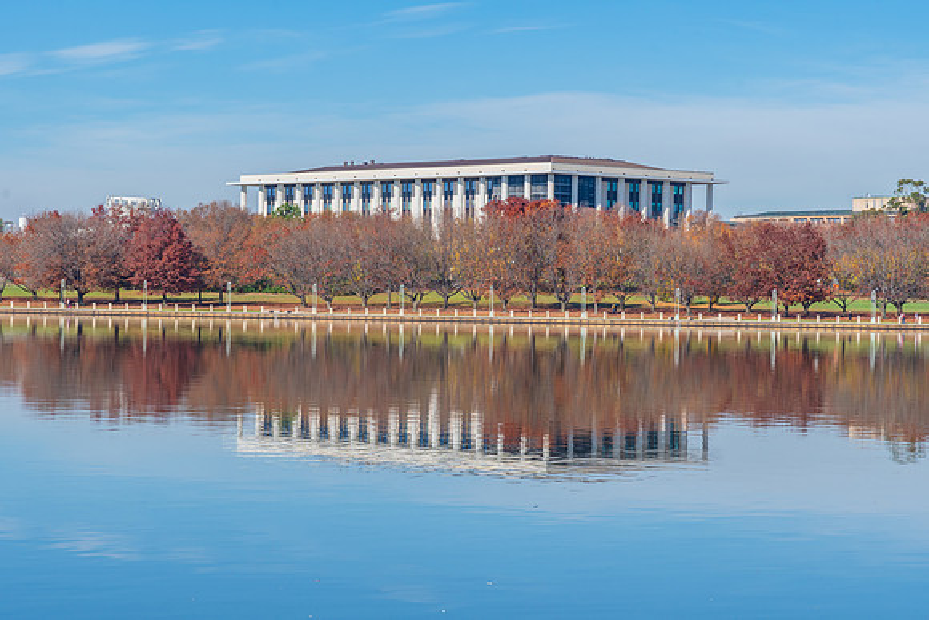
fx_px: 2400
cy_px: 310
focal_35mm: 93
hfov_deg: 21.9
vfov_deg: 14.7
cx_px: 464
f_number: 11
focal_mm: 62
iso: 100
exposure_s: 1/250
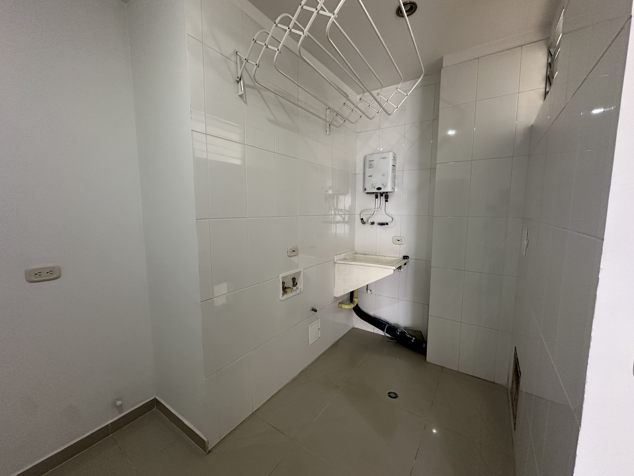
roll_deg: +1.1
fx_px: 256
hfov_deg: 102.1
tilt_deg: -6.2
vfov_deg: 85.7
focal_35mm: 14
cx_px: 317
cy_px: 238
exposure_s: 1/120
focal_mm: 2.22
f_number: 2.2
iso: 250
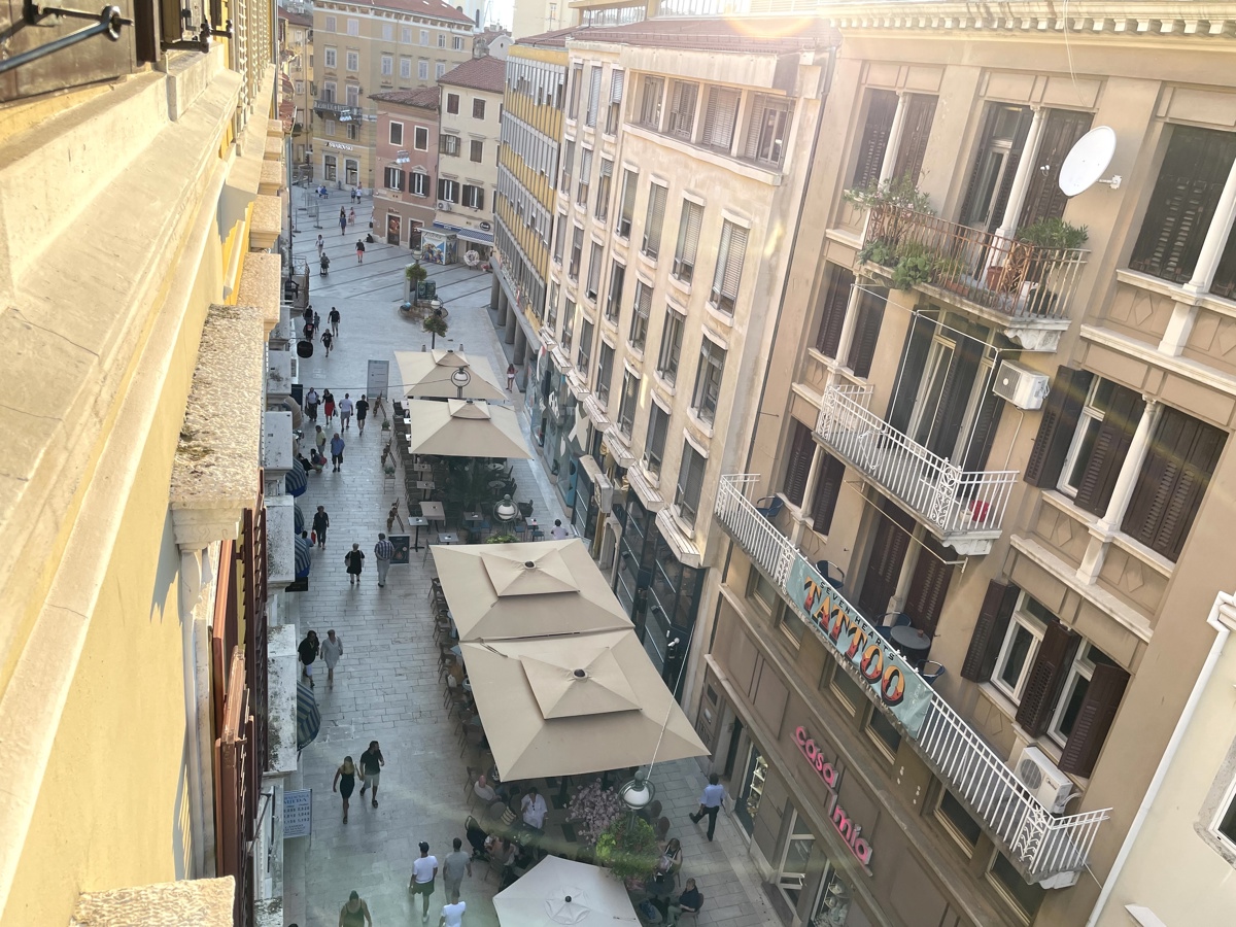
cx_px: 618
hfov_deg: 67.3
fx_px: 928
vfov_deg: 53.1
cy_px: 464
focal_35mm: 26
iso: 32
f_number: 1.6
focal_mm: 4.2
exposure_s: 1/678
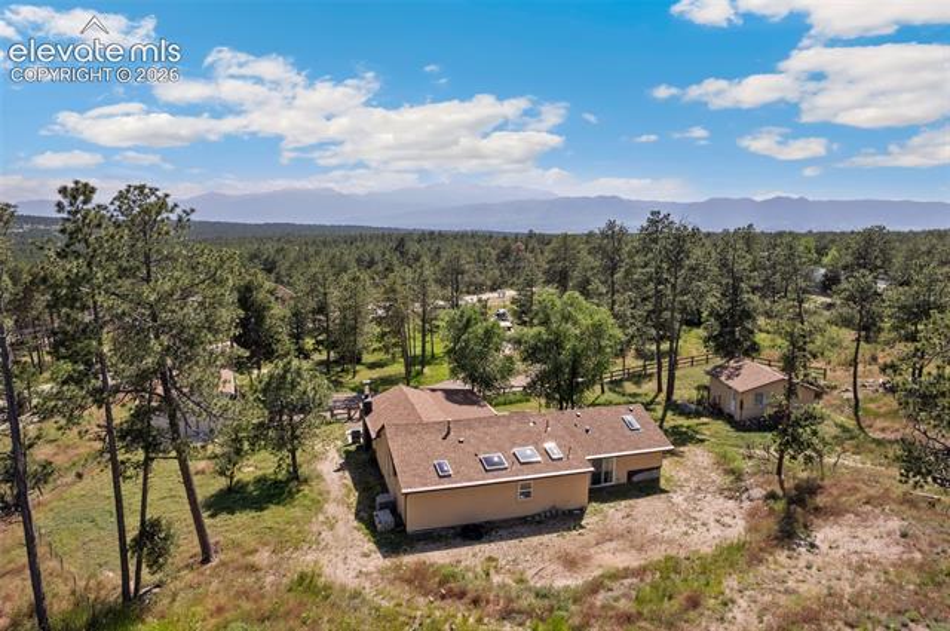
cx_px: 475
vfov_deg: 57.1
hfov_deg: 78.7
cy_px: 316
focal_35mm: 22
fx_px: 580
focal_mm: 8.38
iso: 200
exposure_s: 1/3200
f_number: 2.8
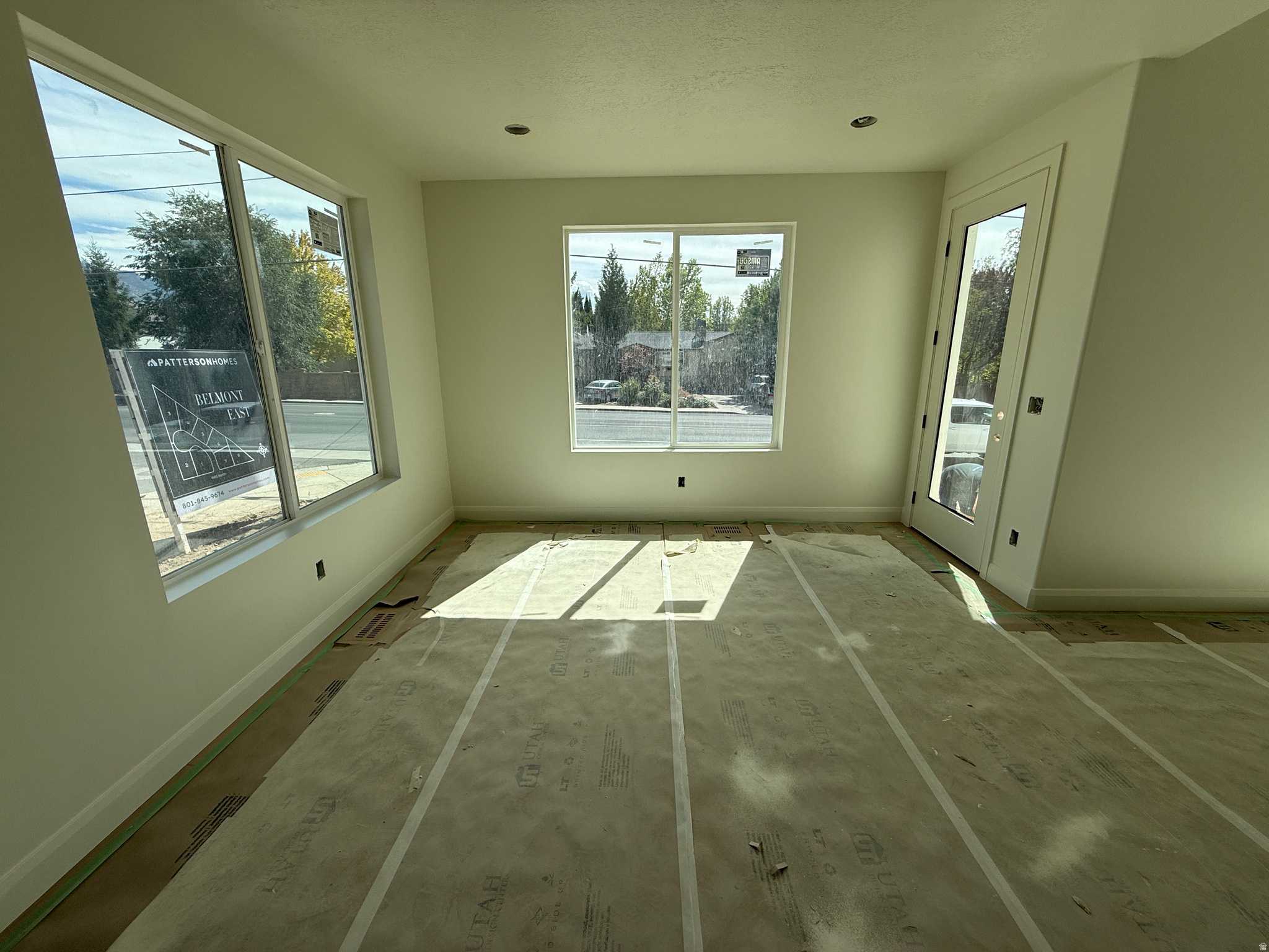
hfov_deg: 102.1
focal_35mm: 14
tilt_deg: -13.9
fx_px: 513
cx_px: 634
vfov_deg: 85.7
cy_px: 476
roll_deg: +0.9
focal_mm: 2.22
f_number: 2.2
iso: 50
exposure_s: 1/1312
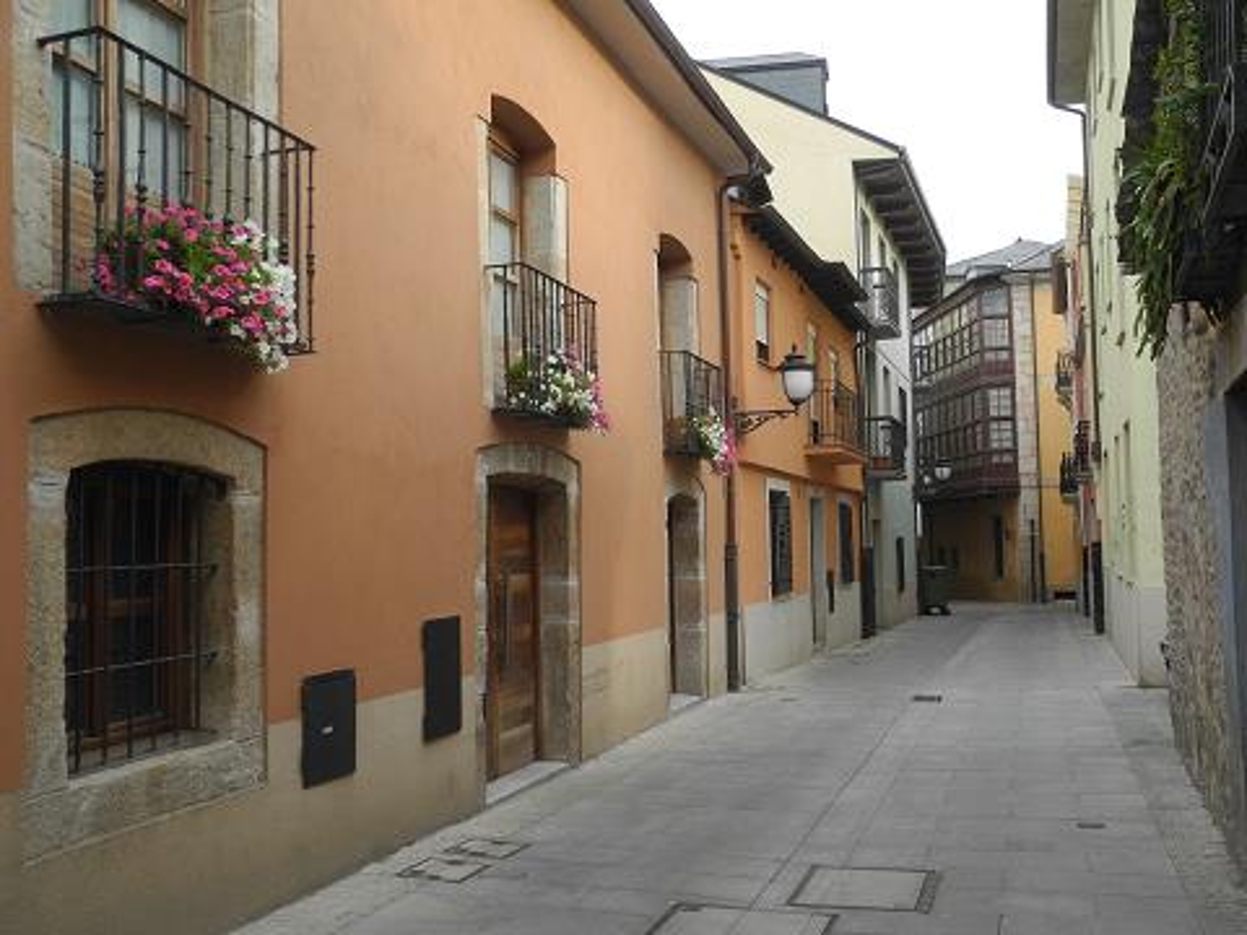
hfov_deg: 49.0
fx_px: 1369
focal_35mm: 38
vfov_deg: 37.7
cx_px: 624
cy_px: 468
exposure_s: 1/125
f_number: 3.2
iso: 100
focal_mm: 8.1
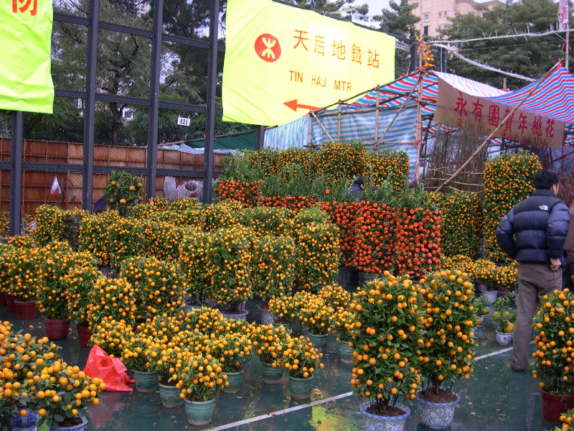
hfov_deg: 49.0
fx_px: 630
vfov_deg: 37.7
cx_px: 287
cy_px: 216
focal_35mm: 38
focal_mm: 8
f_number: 2.8
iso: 100
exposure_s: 1/38.1
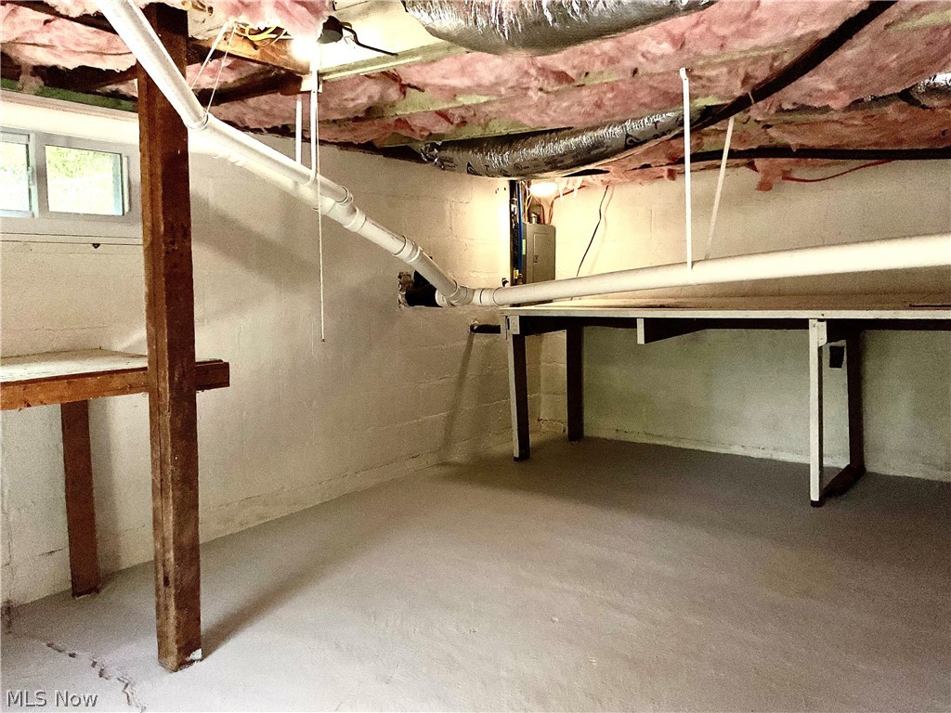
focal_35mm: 29
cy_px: 356
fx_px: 797
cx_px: 476
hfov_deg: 61.7
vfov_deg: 48.2
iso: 16
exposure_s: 1/749
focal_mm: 3
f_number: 1.8
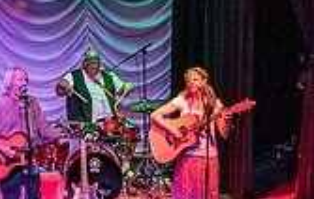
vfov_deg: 8.4
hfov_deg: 13.0
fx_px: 1358
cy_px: 167
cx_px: -23
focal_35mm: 158
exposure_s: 1/160
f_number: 5.6
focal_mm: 40
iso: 4000
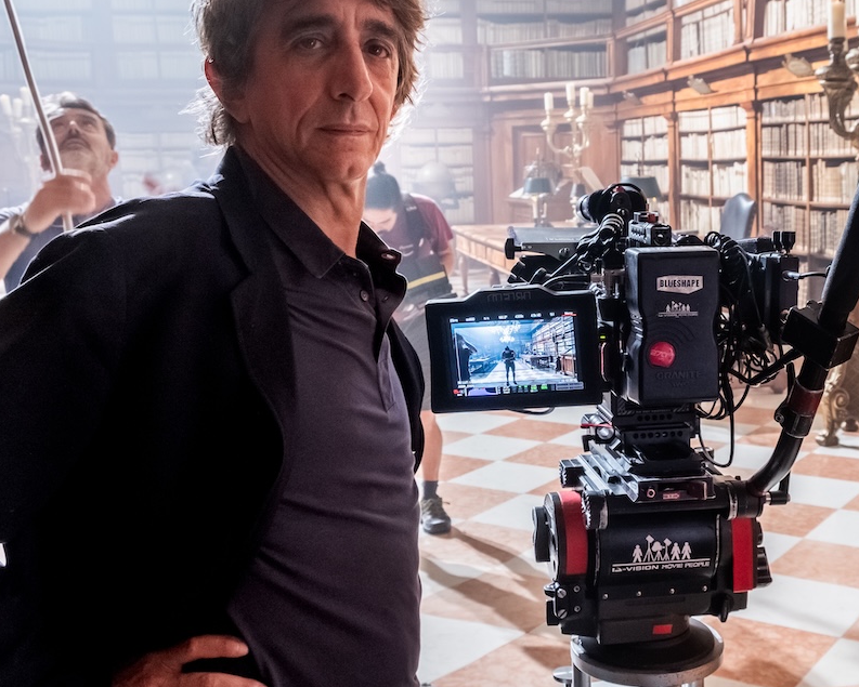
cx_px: 560
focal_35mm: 44
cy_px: 333
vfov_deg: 34.2
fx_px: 1119
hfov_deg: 41.5
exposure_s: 1/40
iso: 2500
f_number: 7.1
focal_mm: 20.5
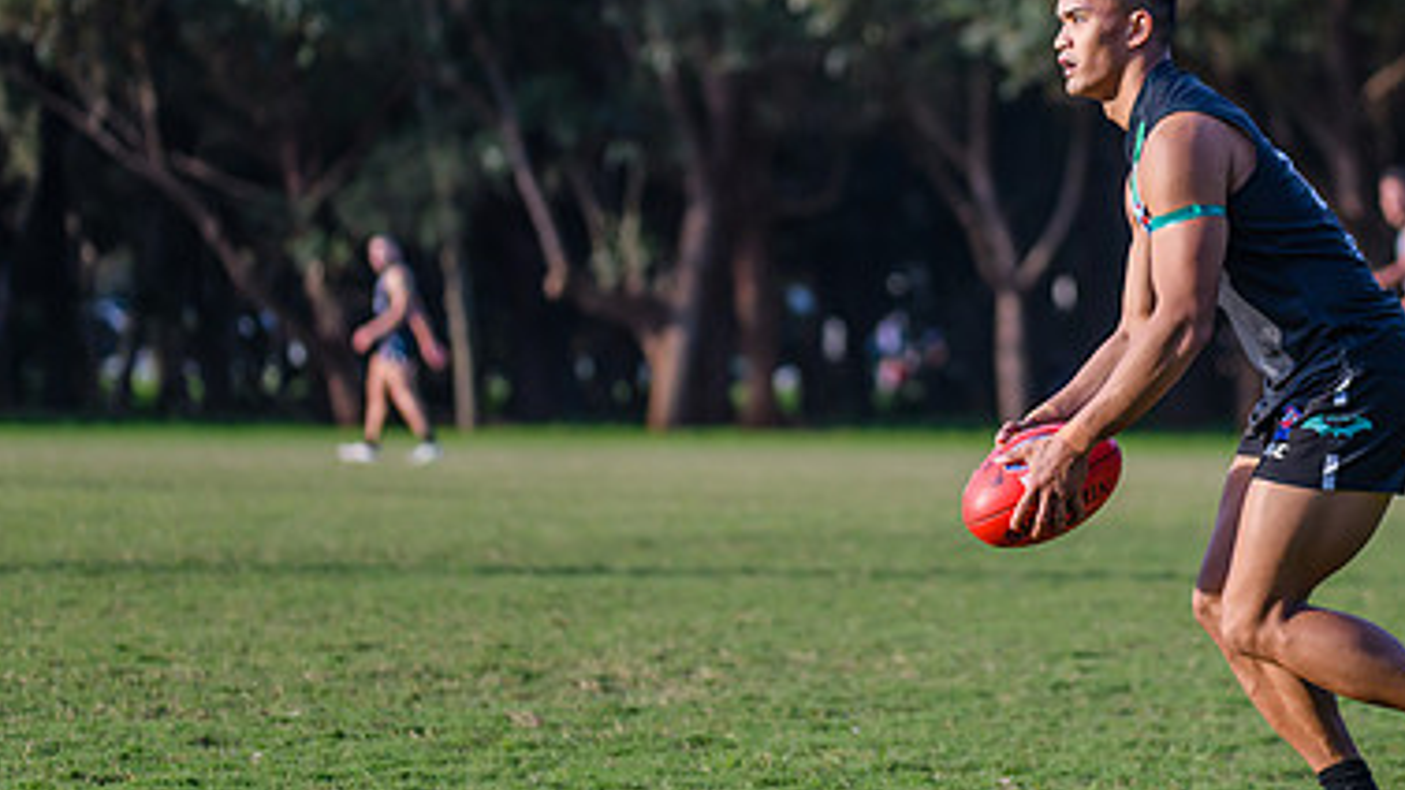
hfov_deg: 9.9
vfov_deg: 5.6
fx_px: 8121
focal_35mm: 218
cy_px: 273
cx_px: 995
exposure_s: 1/2500
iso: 900
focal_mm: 120
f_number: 2.8
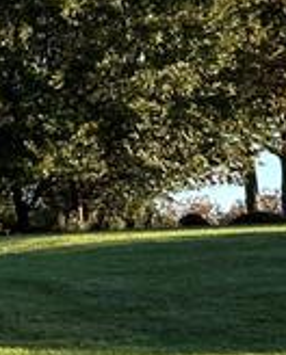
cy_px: 156
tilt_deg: +6.5
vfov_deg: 12.2
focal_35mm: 158
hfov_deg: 8.3
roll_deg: +0.5
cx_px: -561
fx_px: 1666
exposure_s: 1/1575
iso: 50
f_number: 1.5
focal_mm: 5.7
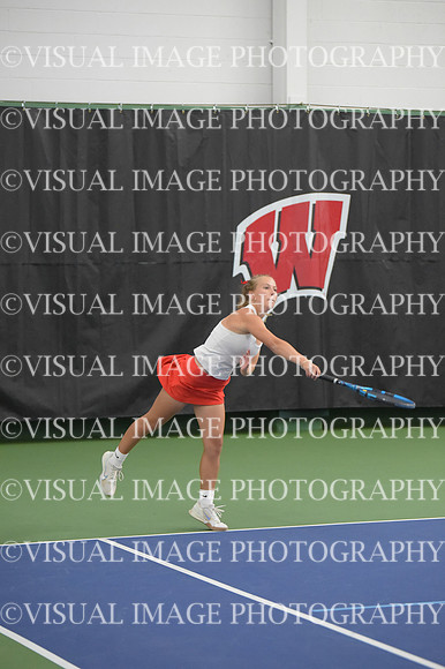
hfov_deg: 11.8
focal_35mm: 116
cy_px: 334
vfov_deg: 17.7
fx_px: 2153
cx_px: 222
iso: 12800
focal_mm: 116
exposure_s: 1/1250
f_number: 2.8
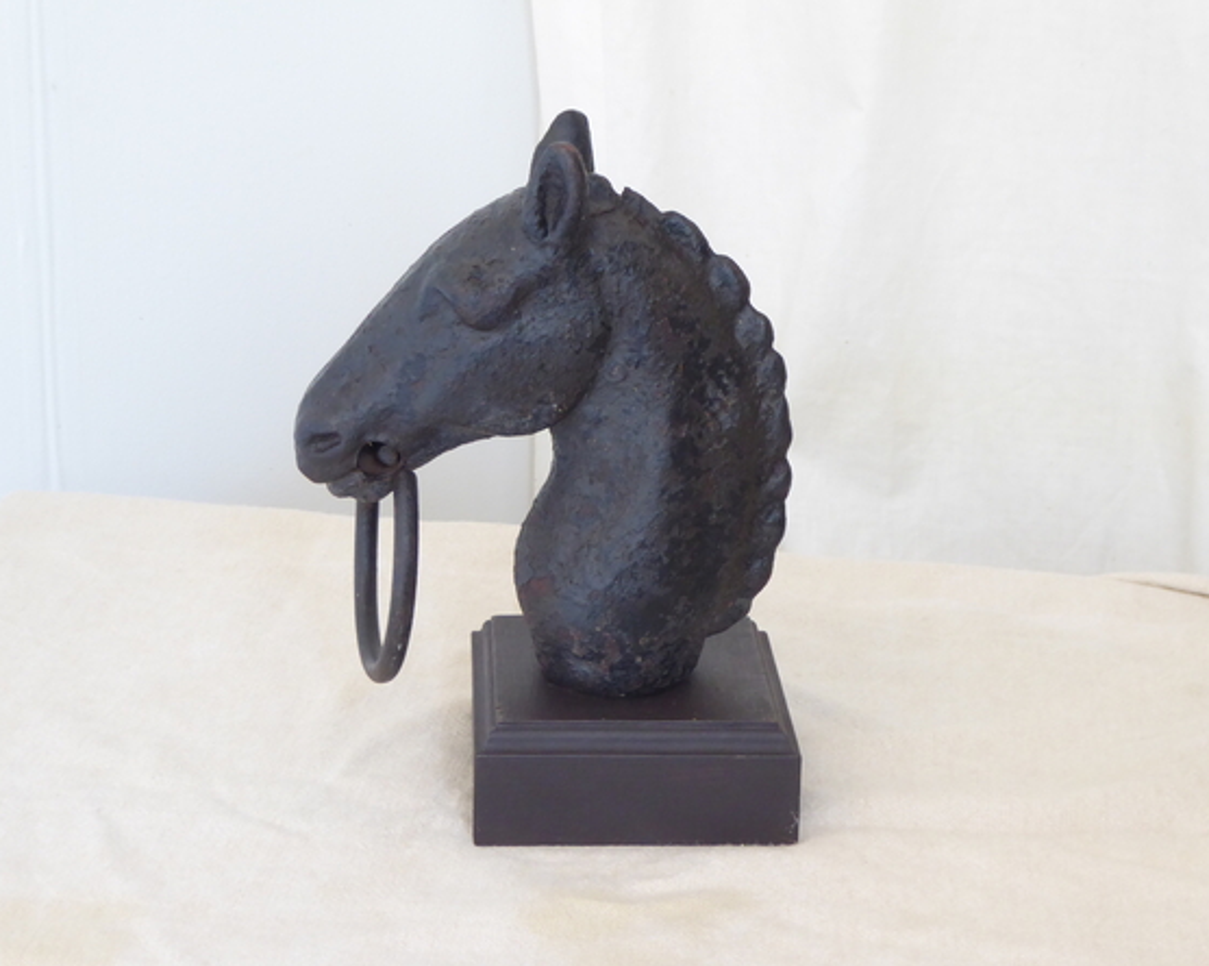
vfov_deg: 19.6
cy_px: 483
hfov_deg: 24.5
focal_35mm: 78
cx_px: 572
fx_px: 2789
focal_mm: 13.2
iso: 400
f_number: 4.6
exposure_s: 1/13
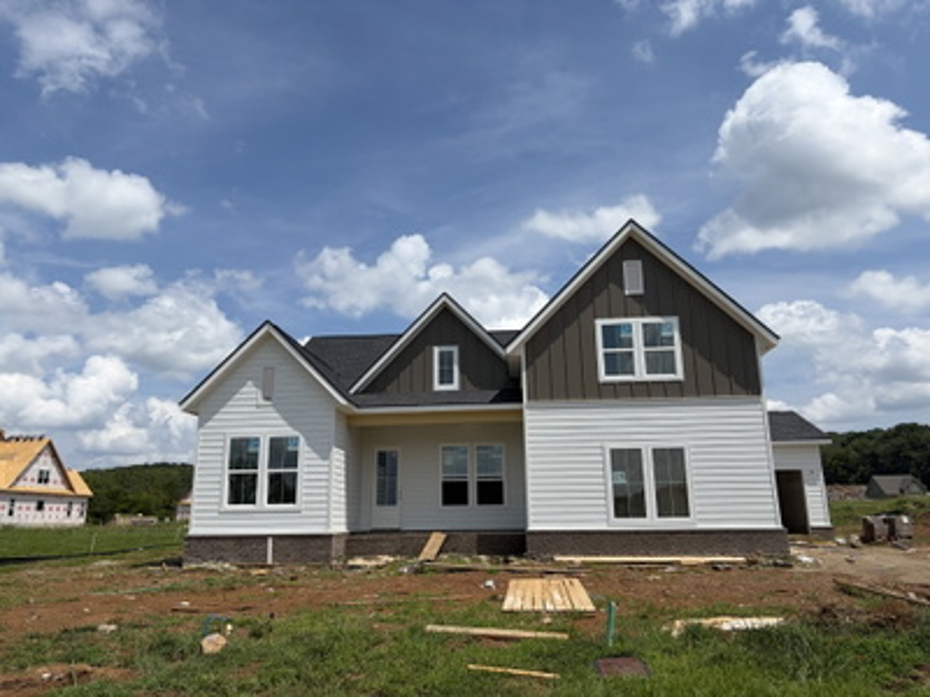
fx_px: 699
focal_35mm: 26
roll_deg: +1.3
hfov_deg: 67.3
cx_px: 465
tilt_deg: +14.0
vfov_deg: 53.1
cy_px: 348
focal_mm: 5.96
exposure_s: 1/6329
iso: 50
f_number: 1.6
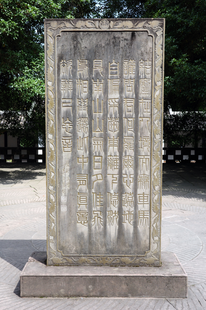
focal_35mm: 40
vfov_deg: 48.5
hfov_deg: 33.4
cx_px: 103
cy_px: 155
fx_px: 343
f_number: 5.6
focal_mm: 26
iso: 200
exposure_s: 1/500
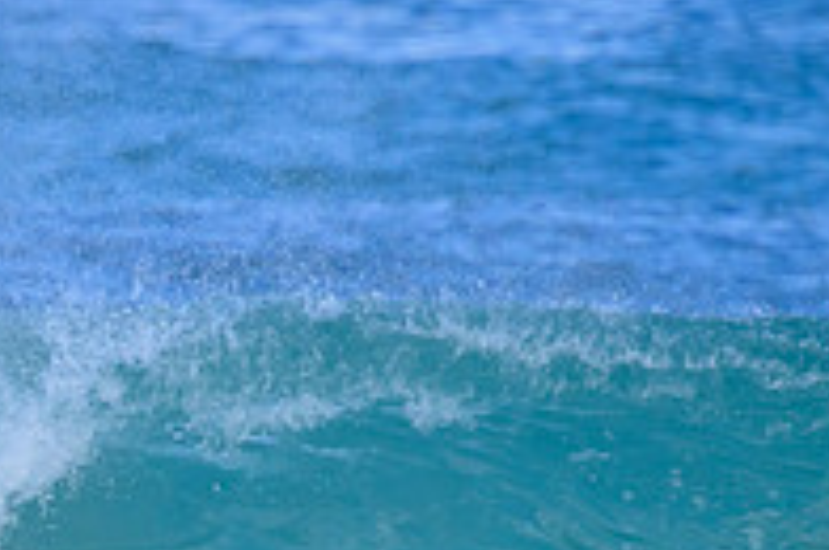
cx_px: -55
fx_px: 54555
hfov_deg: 0.9
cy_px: 747
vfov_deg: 0.6
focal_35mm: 2373
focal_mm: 800
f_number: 11
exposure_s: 1/2000
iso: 2000
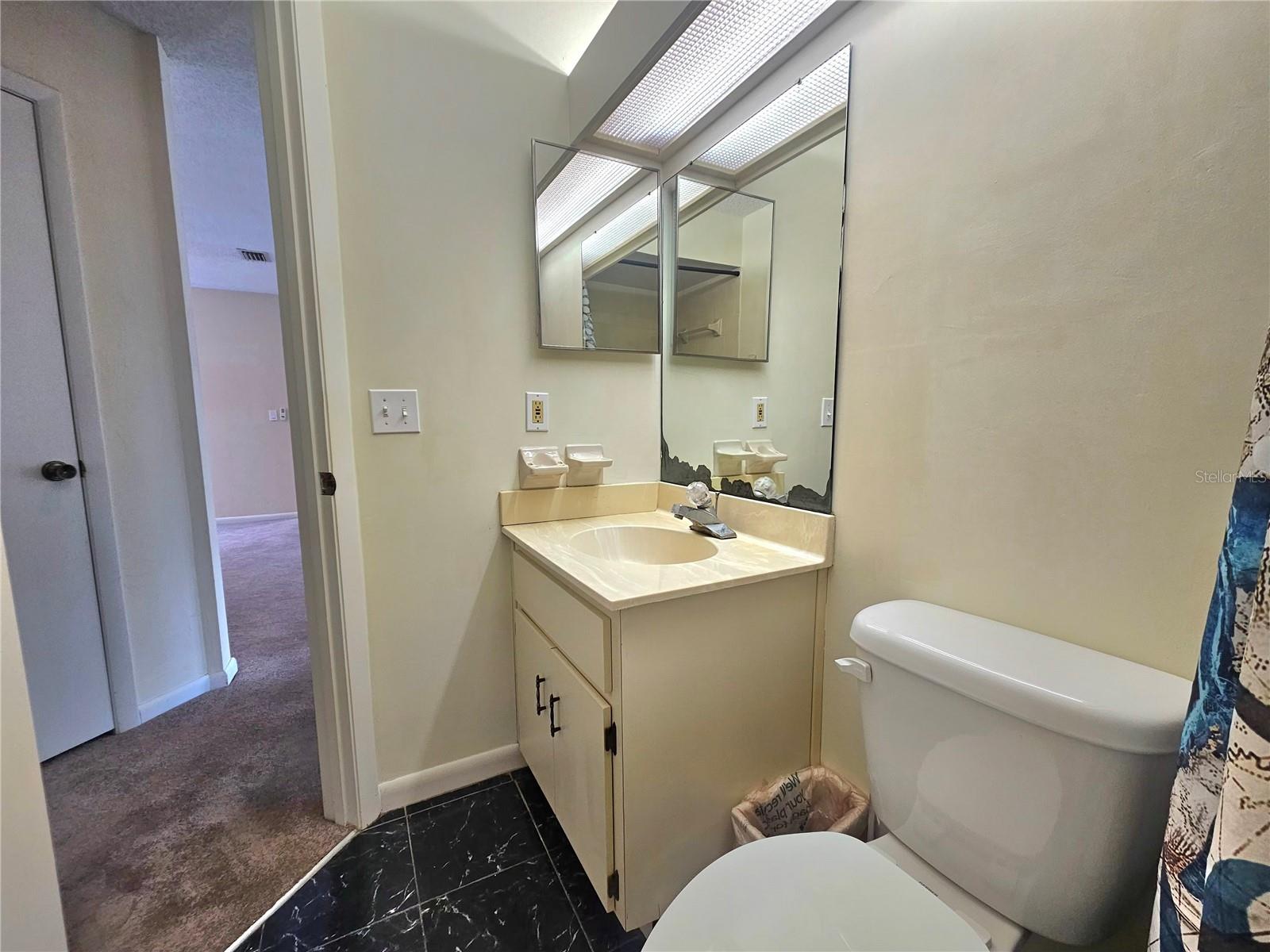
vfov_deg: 89.9
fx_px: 477
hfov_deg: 106.2
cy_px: 476
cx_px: 635
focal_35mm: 13
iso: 100
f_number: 2.2
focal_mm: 2.2
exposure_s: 1/60.2
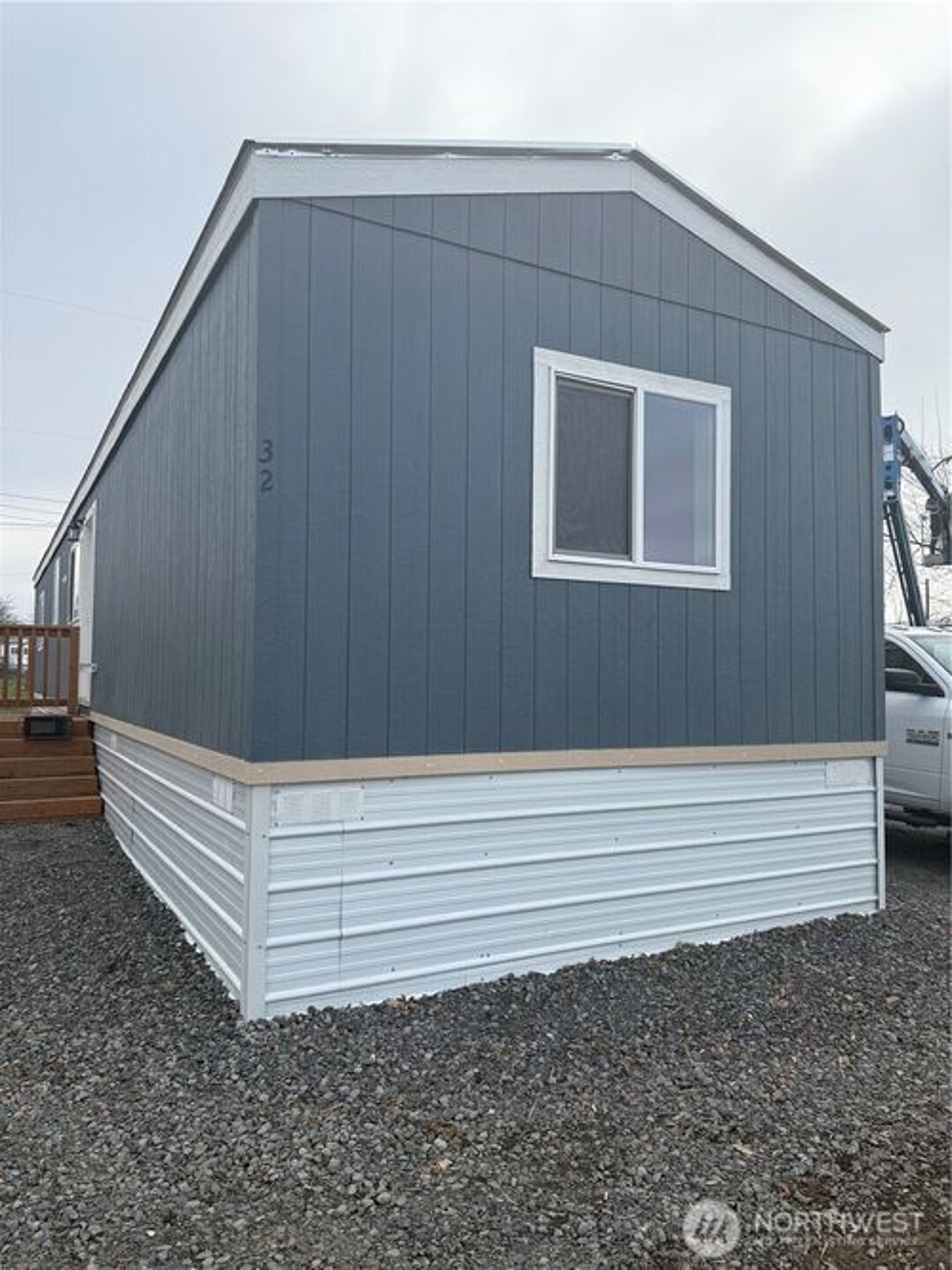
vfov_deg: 71.6
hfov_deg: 56.8
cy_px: 635
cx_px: 476
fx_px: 880
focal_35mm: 24
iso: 100
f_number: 1.78
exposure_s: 1/2169
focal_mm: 6.76
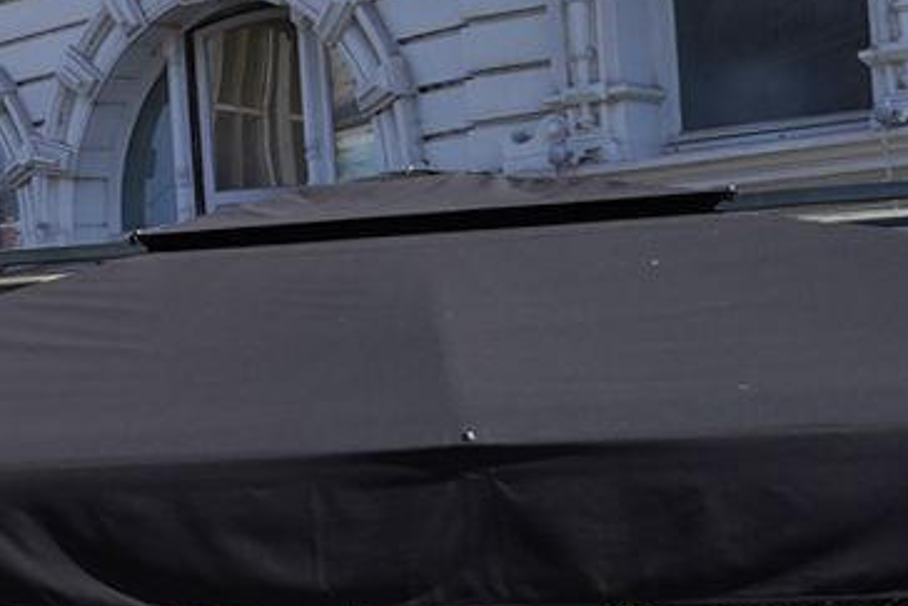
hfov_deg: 11.5
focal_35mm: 132
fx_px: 3330
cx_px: -1557
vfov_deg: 10.4
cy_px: 349
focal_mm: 24
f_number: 11
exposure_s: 1/100
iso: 100
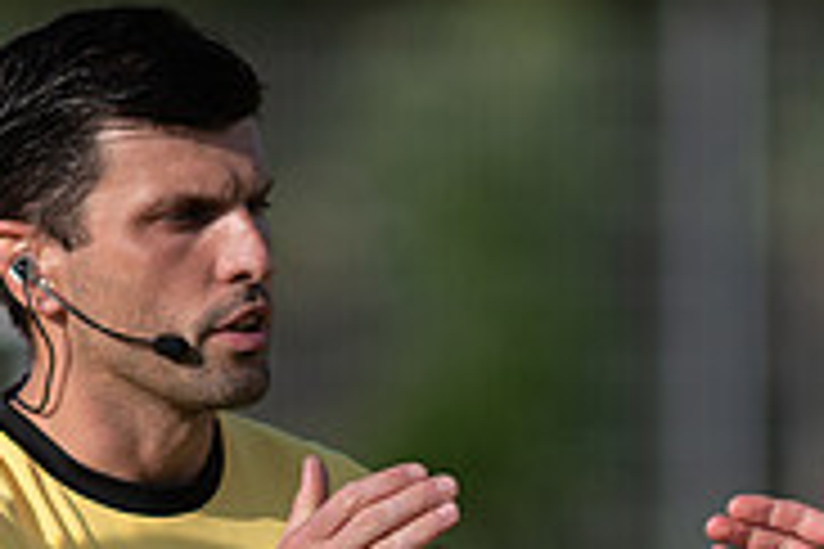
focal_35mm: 1429
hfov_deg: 1.4
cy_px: 605
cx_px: 279
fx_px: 32706
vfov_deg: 1.0
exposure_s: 1/1600
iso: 100
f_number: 3.2
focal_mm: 300
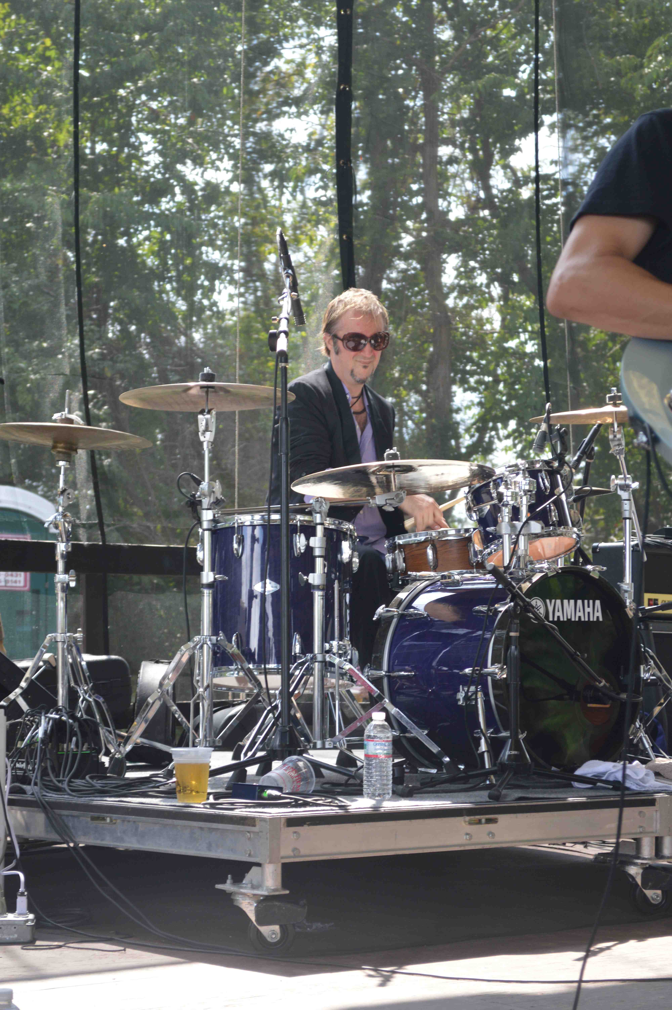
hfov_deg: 16.5
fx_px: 2314
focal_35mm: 82
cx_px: 336
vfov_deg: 24.6
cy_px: 505
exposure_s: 1/125
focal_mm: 55
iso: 320
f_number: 5.6
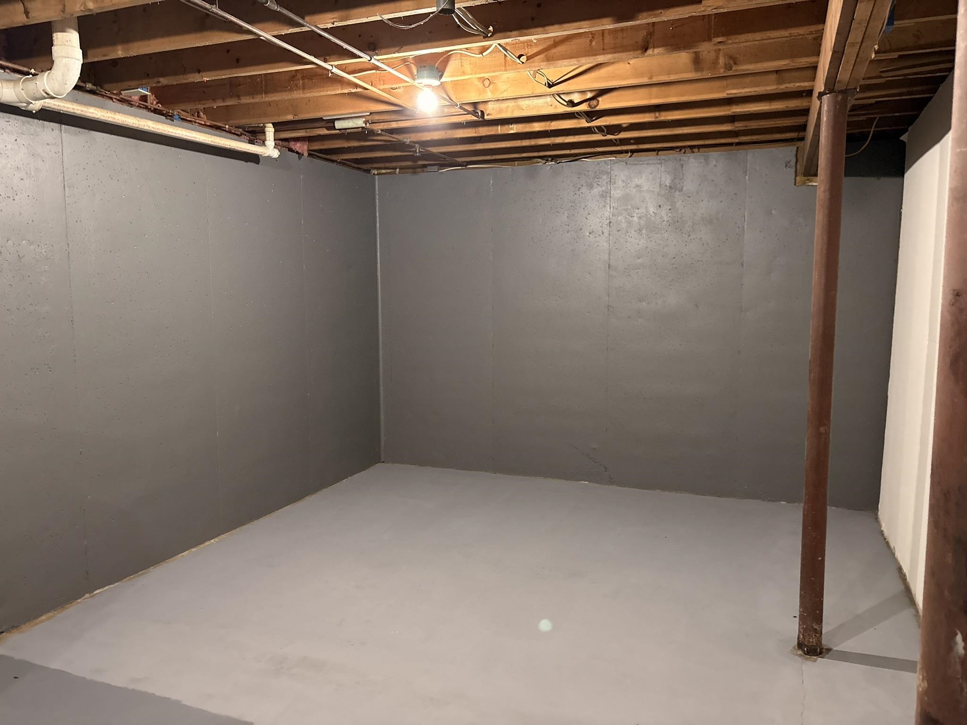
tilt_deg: -6.5
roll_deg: +0.7
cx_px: 484
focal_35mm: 26
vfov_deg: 53.1
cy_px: 362
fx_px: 726
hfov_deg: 67.3
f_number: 1.6
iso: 640
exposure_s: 1/31
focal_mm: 5.96
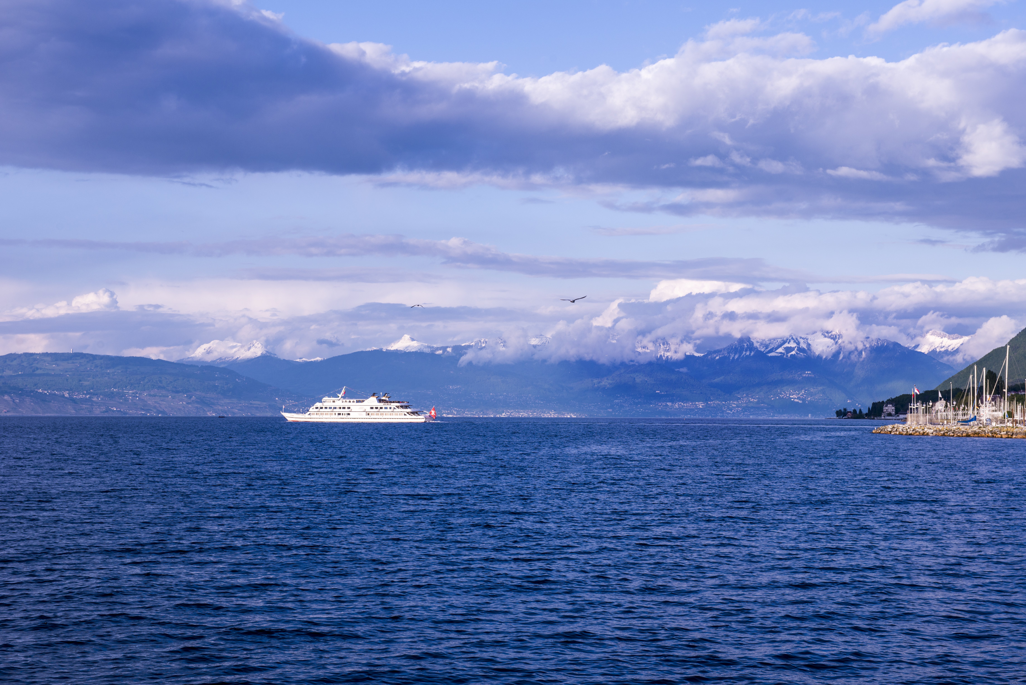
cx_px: 513
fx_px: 1710
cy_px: 342
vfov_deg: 22.6
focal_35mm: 60
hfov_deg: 33.4
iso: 200
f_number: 10
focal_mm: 60
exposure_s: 1/320
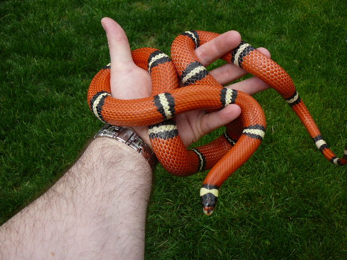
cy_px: 130
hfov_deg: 52.6
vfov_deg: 40.7
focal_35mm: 35
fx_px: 351
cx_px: 174
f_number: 2.8
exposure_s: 1/800
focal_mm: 5.2
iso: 80
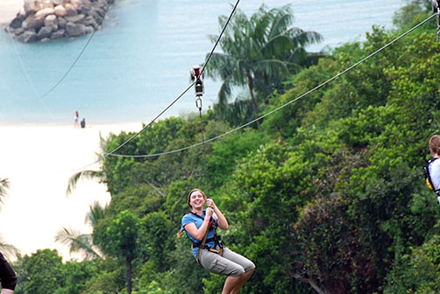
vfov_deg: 4.7
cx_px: 203
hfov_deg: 7.1
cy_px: 193
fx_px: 3561
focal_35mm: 291
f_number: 5.6
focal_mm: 135
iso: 320
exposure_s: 1/250
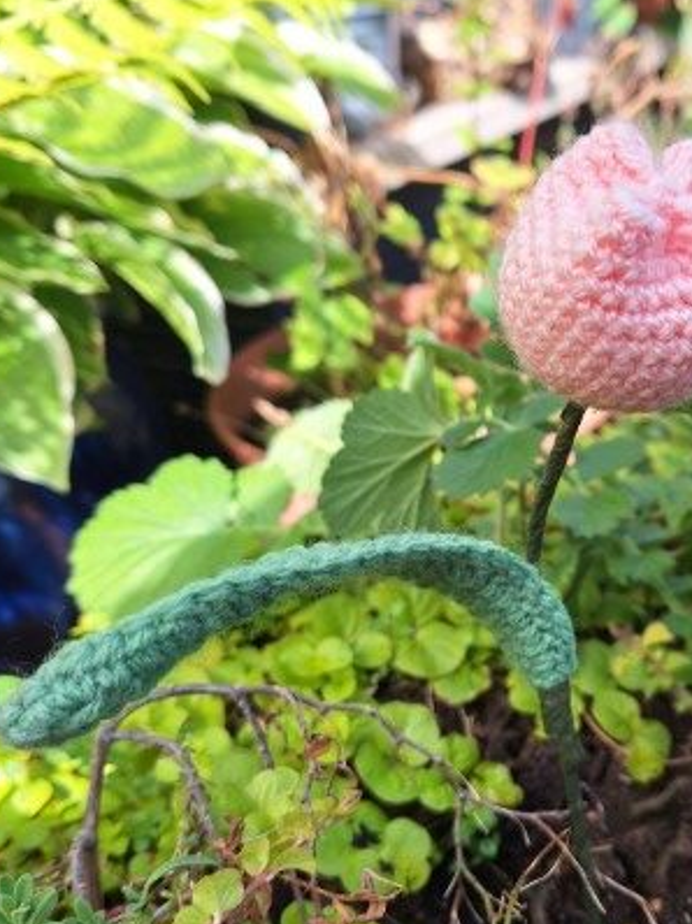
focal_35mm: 37
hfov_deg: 37.6
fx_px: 987
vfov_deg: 50.1
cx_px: 527
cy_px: 501
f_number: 1.8
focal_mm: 5.54
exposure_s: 1/827
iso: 40
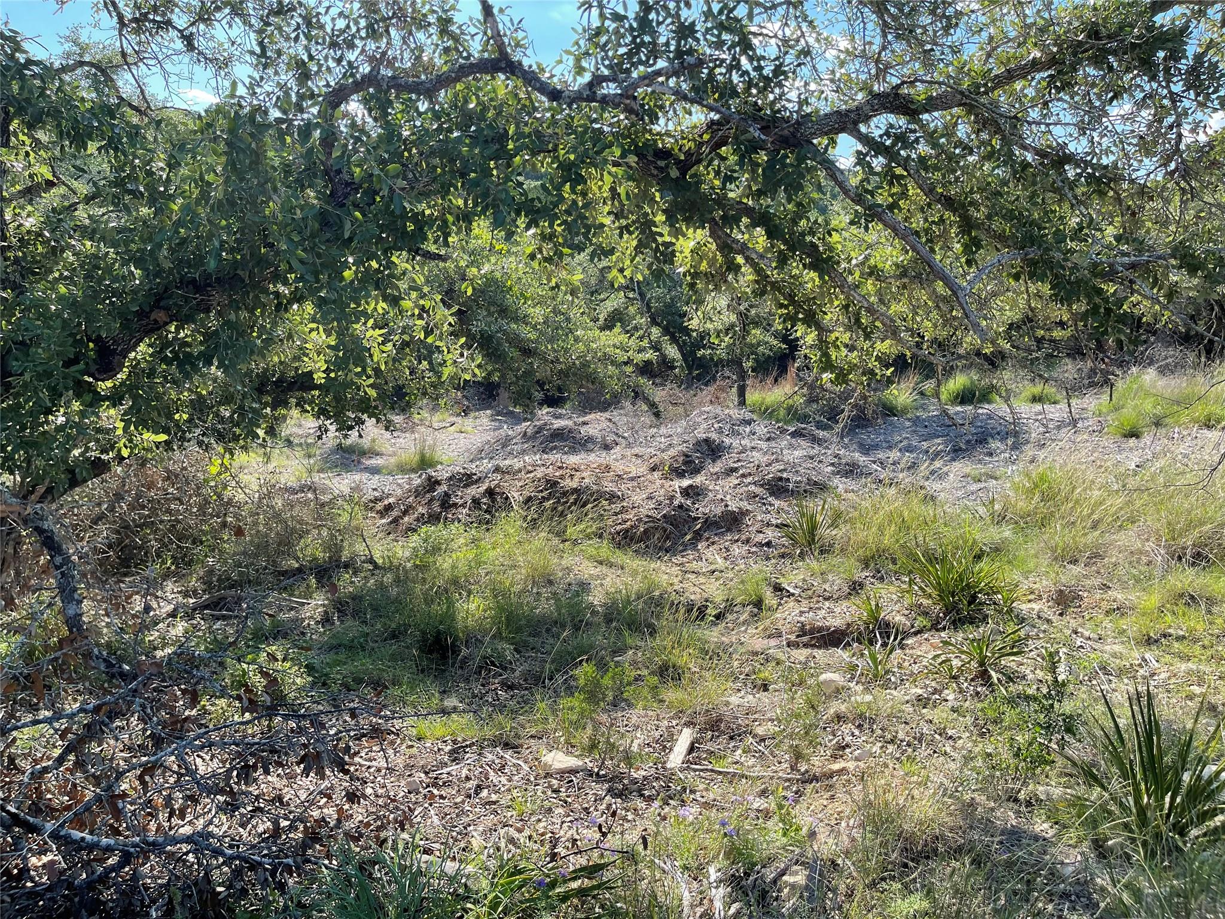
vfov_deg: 53.1
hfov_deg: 67.3
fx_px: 920
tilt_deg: -14.3
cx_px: 612
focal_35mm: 26
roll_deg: -3.6
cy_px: 460
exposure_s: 1/985
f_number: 1.6
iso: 32
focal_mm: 5.1
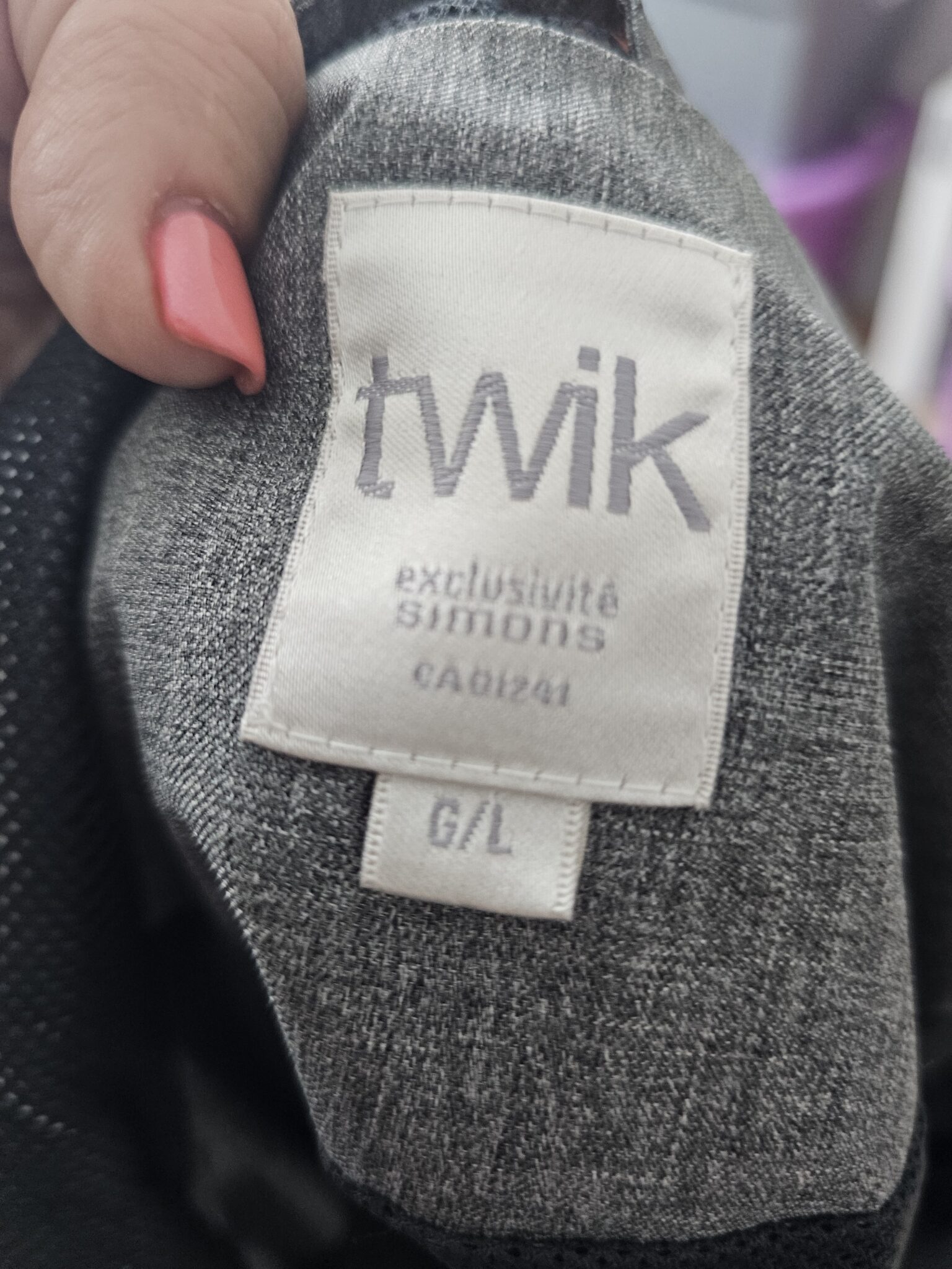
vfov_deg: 73.9
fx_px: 843
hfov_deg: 58.9
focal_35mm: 23
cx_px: 476
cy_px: 634
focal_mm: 6.3
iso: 250
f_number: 1.7
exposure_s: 1/33.5
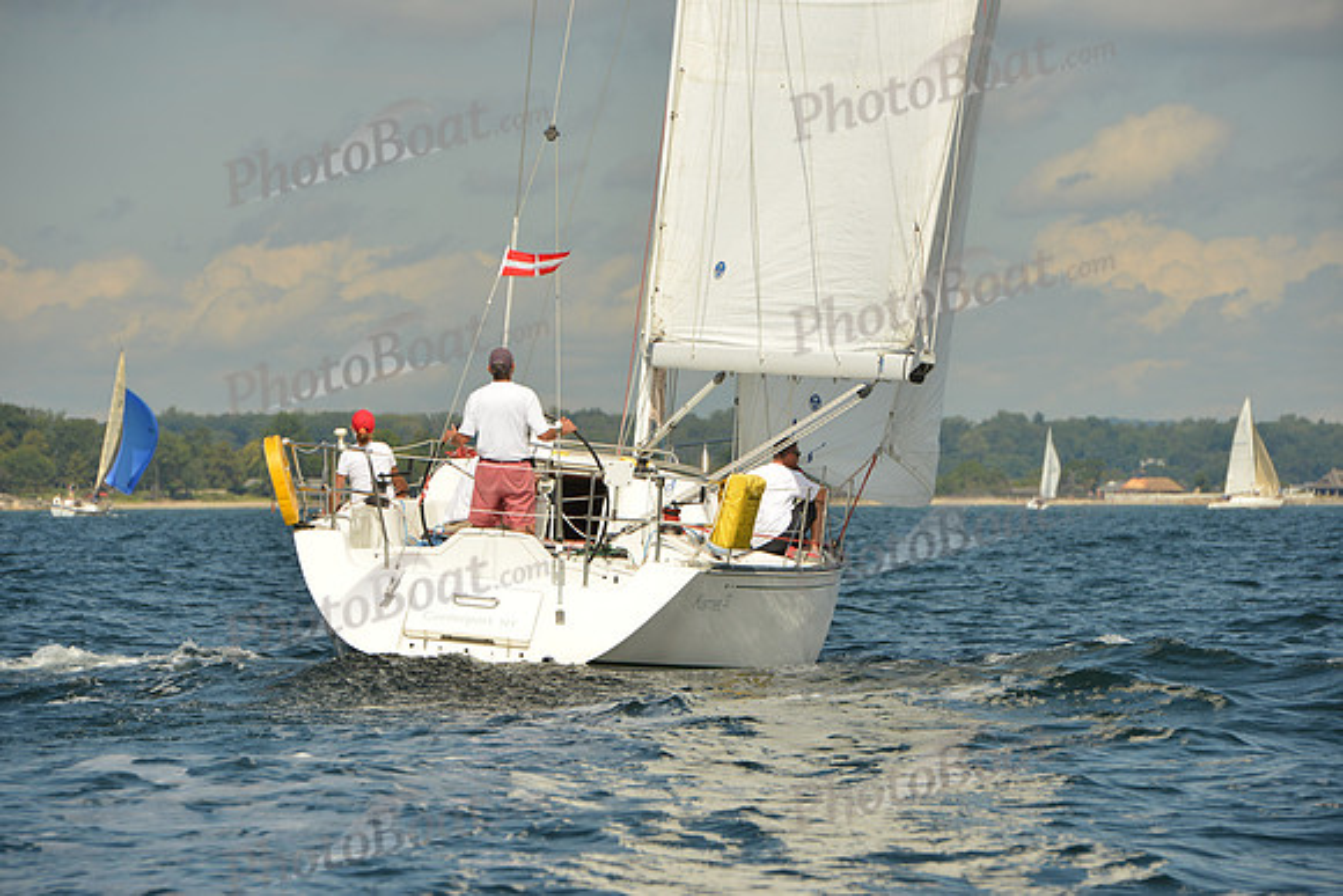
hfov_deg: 10.3
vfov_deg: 6.9
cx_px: 672
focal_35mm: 200
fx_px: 7463
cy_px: 448
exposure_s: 1/1250
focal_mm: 200
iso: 320
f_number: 10
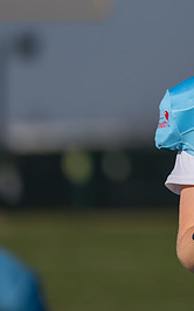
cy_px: 30
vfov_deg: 3.2
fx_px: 5496
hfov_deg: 2.0
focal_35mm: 649
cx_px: 298
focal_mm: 200
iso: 100
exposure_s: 1/4000
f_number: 2.8
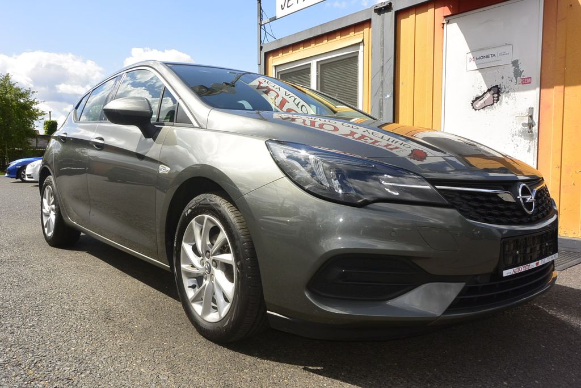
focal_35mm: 27
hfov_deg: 67.4
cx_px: 290
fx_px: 436
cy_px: 194
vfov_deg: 47.9
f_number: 9
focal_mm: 10
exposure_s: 1/250
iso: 160
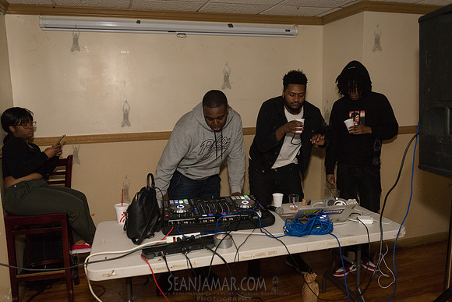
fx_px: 389
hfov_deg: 60.3
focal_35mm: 31
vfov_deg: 42.3
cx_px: 226
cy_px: 151
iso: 2500
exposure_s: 1/320
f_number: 3.5
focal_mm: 31
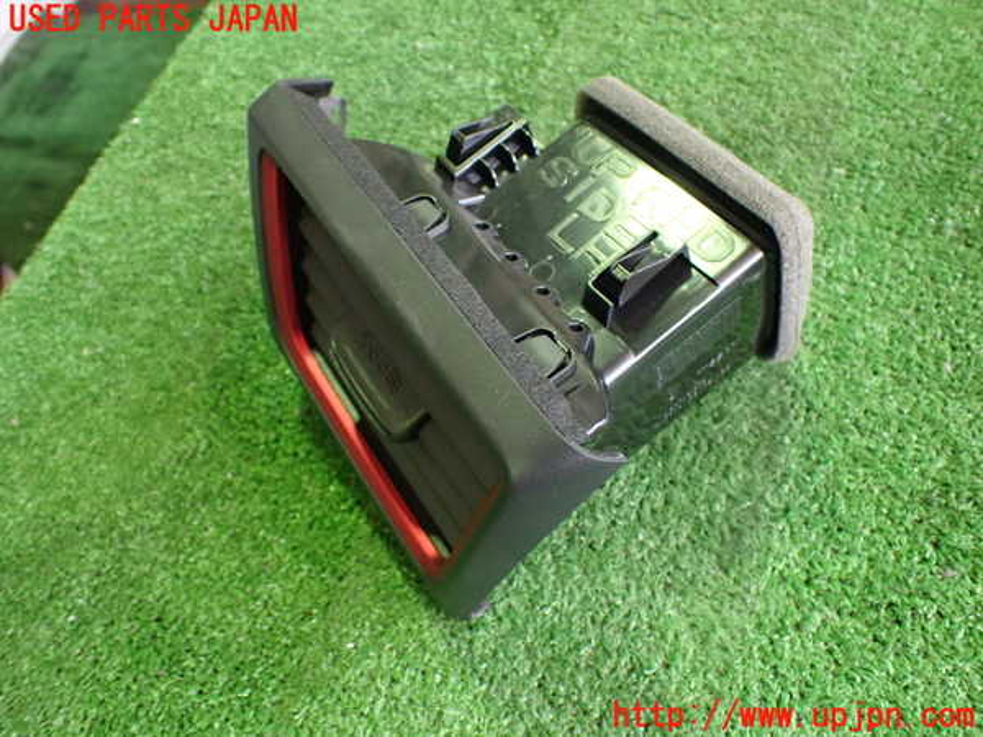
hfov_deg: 60.0
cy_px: 368
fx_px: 852
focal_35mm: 30
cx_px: 492
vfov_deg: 46.8
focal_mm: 5.4
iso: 800
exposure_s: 1/50
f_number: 2.3
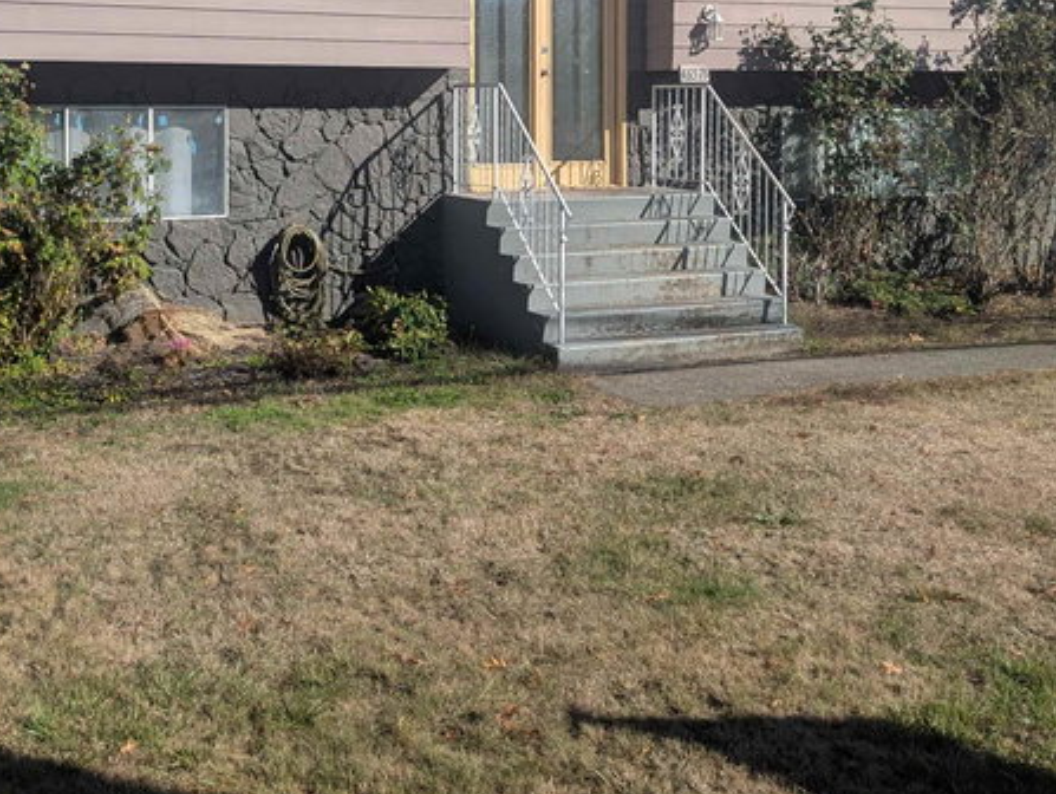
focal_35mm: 43
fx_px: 1313
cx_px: 494
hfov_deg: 43.8
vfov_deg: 32.2
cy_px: 104
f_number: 1.85
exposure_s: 1/2762
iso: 47
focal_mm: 6.81
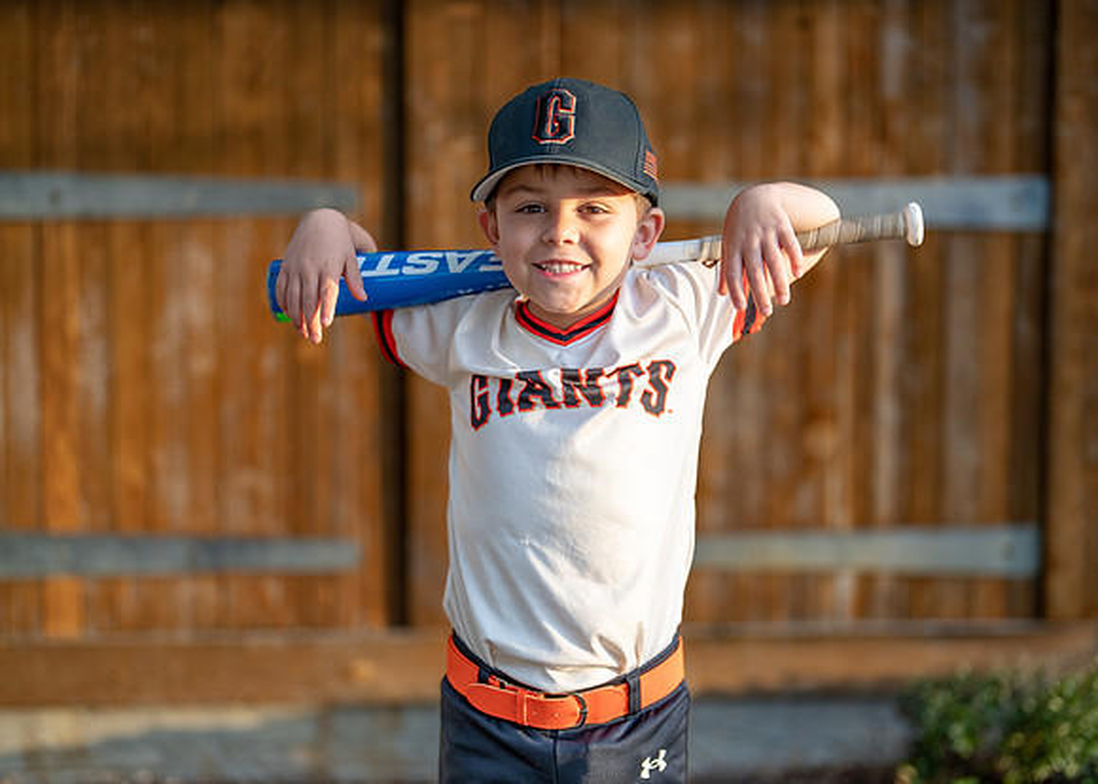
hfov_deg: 35.3
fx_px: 1726
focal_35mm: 55
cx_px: 584
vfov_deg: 25.6
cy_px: 404
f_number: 1.2
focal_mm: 50
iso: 100
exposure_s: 1/1250
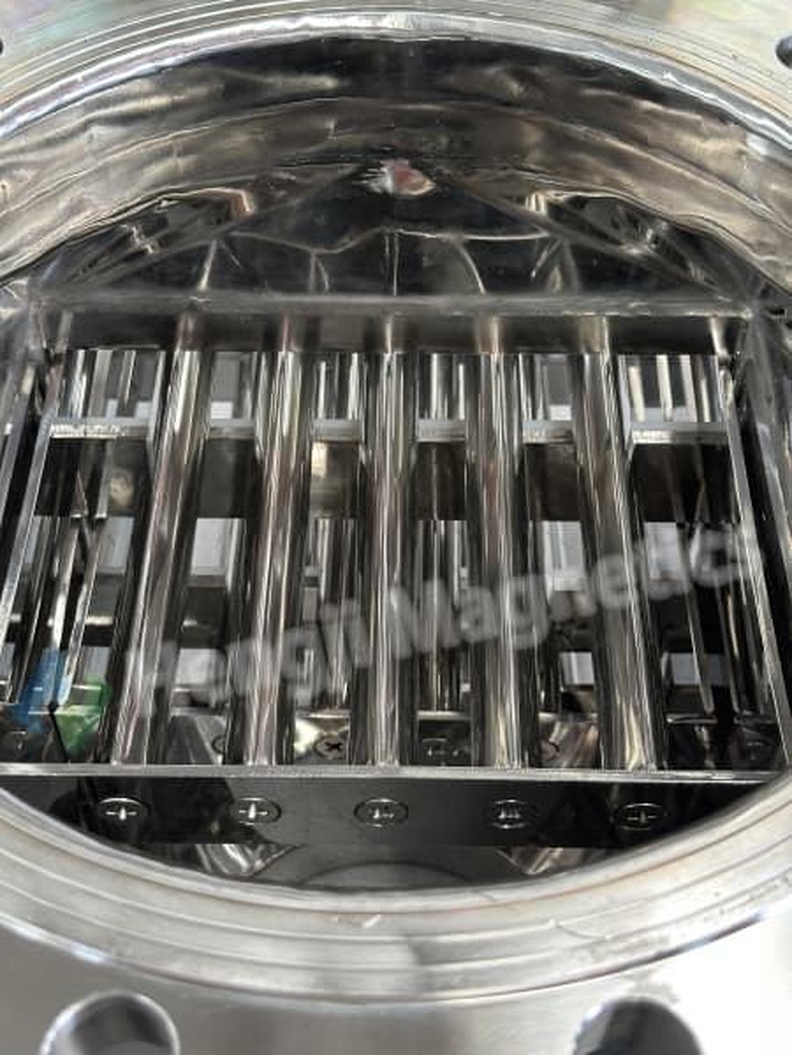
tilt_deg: -52.3
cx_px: 396
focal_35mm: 48
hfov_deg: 30.3
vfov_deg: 39.7
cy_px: 528
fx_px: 1464
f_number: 1.78
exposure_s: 1/60
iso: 100
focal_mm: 6.86
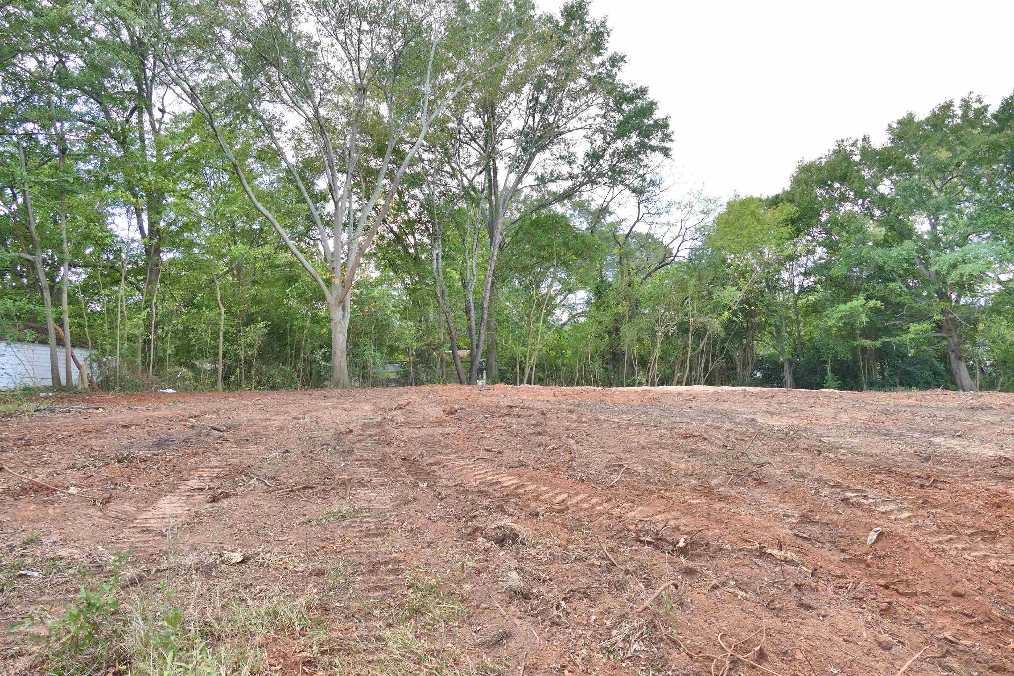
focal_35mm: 25
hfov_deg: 71.5
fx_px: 704
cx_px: 507
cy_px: 338
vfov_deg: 51.3
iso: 125
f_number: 2.8
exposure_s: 1/250
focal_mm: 9.12
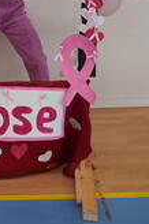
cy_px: -7
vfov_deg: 21.8
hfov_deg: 14.9
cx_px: -8
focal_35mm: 90
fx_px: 558
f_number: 4
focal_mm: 36.7
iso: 250
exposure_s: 1/160
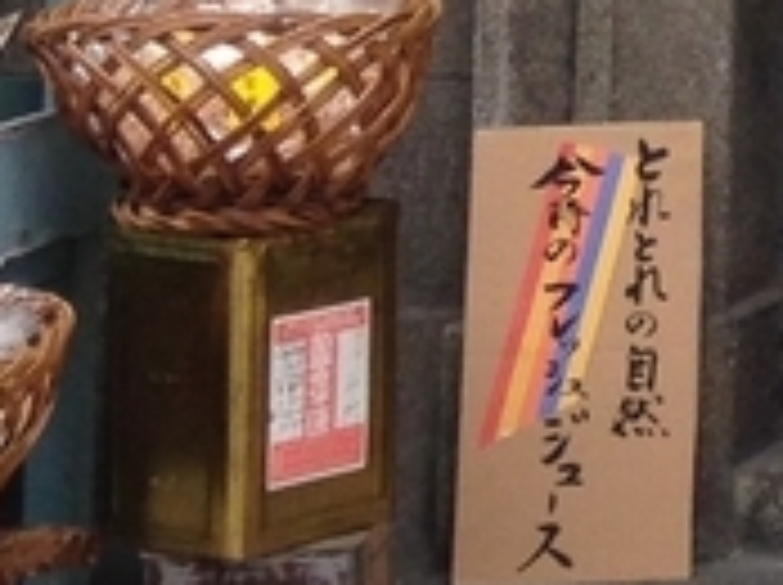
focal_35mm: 228
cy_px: -868
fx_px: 5150
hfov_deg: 8.0
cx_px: 1863
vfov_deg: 6.2
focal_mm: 4.12
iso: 80
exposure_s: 1/120
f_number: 2.4
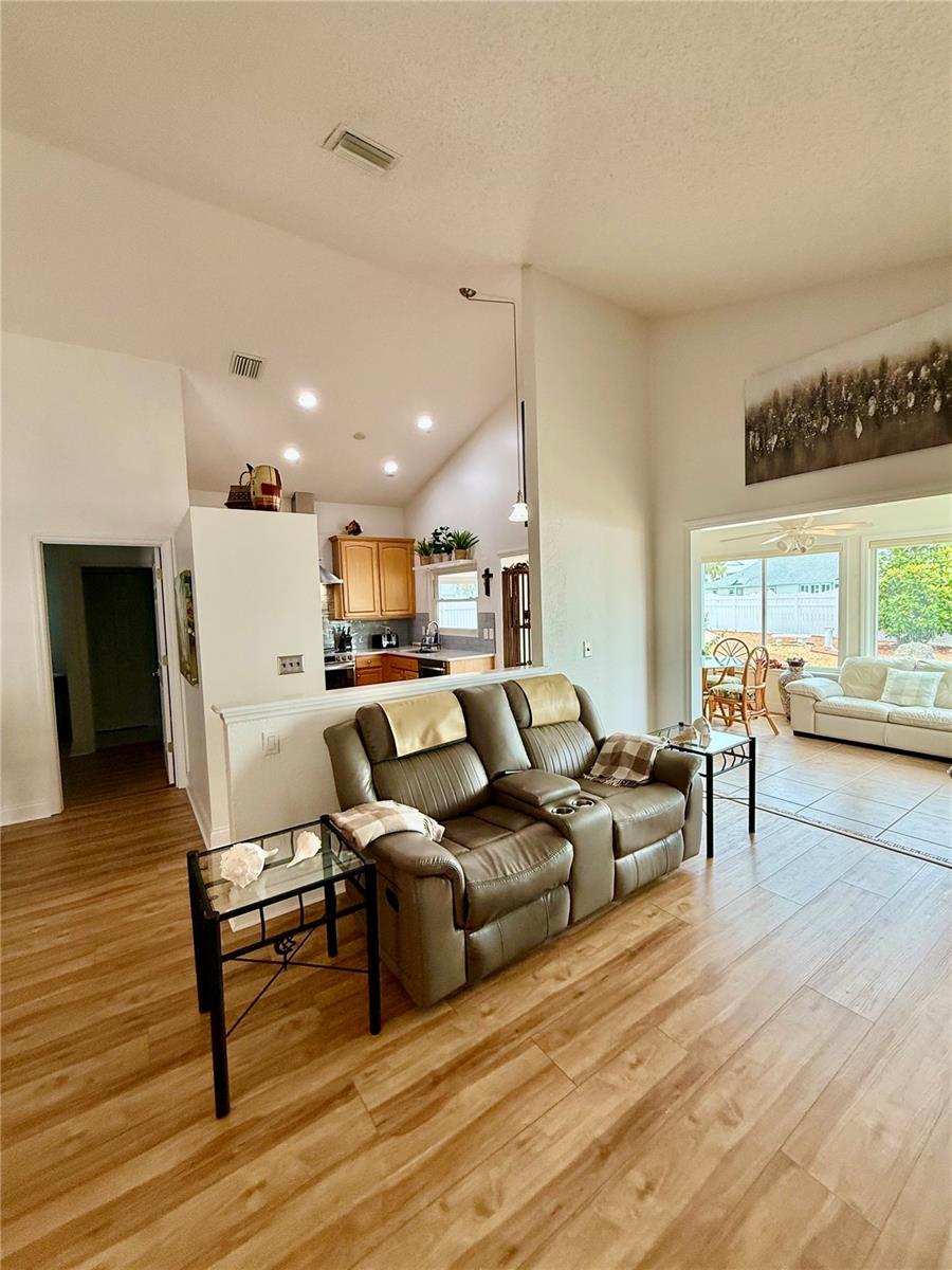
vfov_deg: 102.1
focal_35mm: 14
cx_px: 476
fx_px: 513
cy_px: 635
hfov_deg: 85.7
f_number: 2.2
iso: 160
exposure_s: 1/120
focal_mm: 2.22
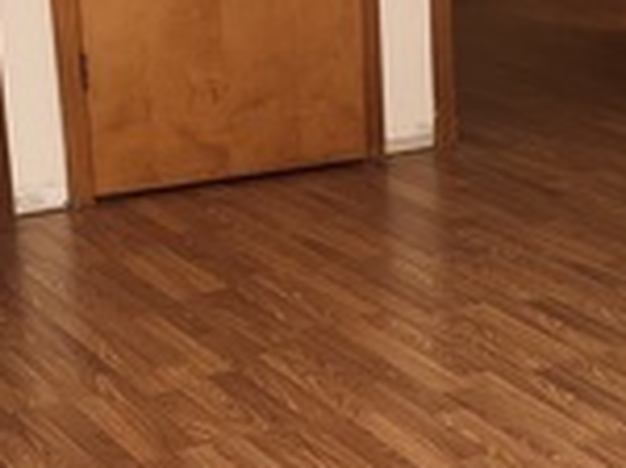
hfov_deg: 16.9
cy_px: 297
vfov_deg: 12.7
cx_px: 453
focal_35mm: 116
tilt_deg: -16.9
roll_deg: +1.6
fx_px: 2094
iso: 80
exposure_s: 1/122
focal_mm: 4.25
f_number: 1.8
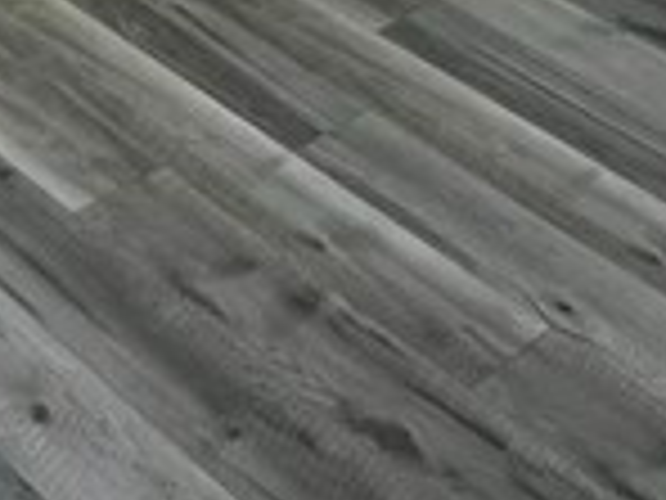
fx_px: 1732
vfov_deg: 13.5
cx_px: 297
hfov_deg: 21.8
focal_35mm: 90
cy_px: -563
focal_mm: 1.57
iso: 50
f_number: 1.8
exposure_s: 1/99
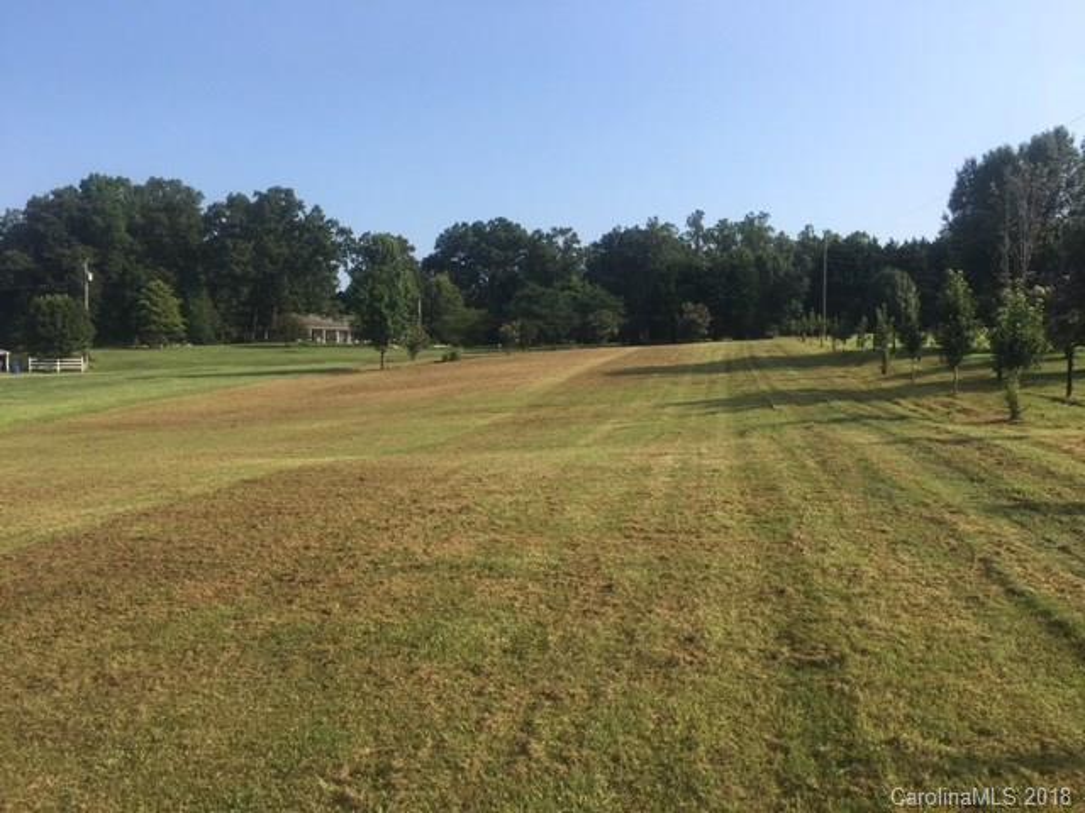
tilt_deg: +0.1
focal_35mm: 29
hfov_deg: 61.7
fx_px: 909
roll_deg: -0.7
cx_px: 542
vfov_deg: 48.2
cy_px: 406
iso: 25
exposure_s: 1/1479
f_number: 2.2
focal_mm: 4.15
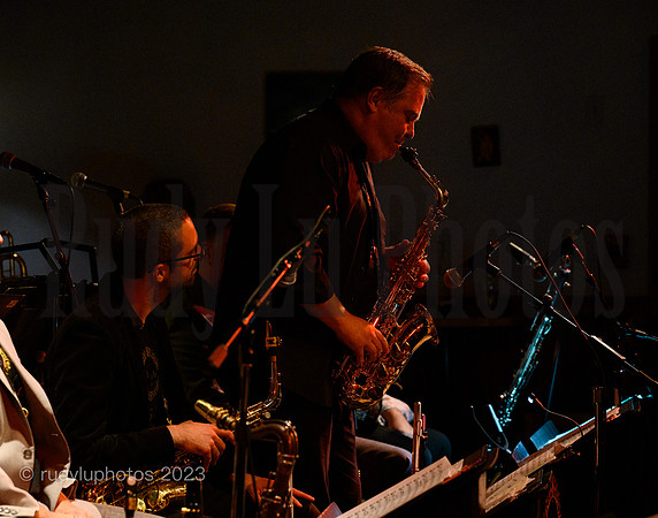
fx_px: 2373
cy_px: 259
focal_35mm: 123
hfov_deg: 15.8
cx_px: 269
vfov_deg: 12.4
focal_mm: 110
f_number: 5
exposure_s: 1/200
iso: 6400
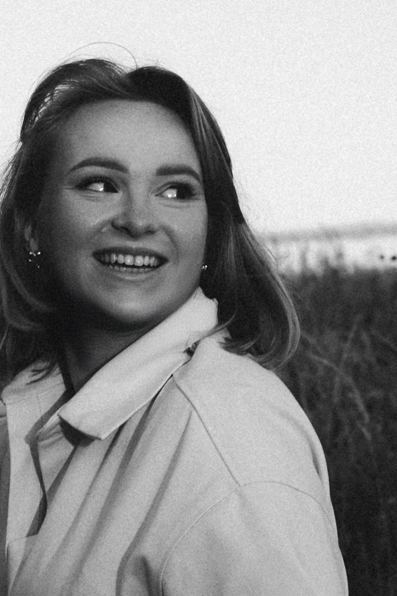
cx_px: 95
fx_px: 1985
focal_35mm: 120
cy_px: 575
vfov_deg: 16.7
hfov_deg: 11.4
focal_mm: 28
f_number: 4
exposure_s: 1/320
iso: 640
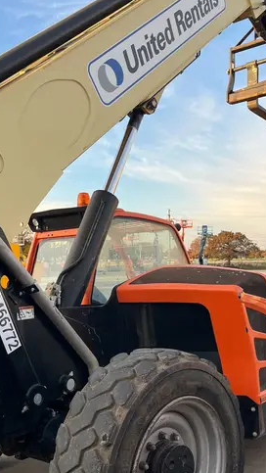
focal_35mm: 43
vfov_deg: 47.2
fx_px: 539
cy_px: 270
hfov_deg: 27.7
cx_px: 134
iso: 50
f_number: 1.6
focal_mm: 5.1
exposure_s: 1/461
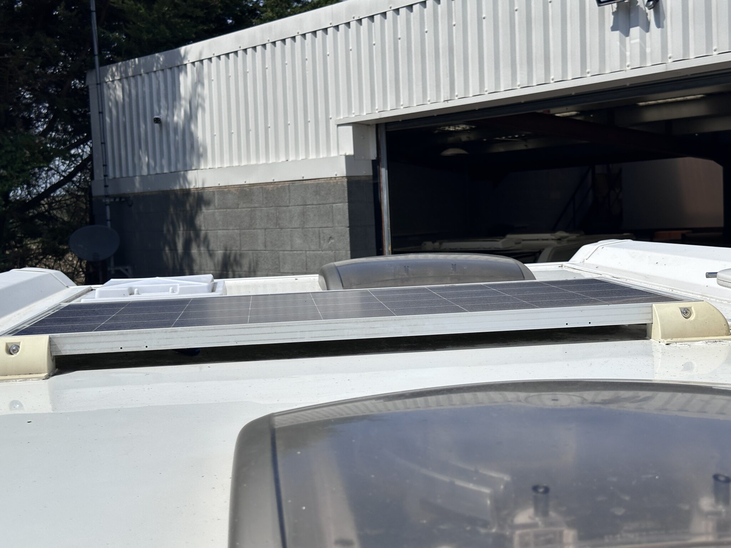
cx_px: 366
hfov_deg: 39.7
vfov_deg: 30.3
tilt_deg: -2.4
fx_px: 1014
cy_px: 274
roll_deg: +2.6
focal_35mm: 48
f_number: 1.78
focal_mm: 6.86
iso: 64
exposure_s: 1/8197
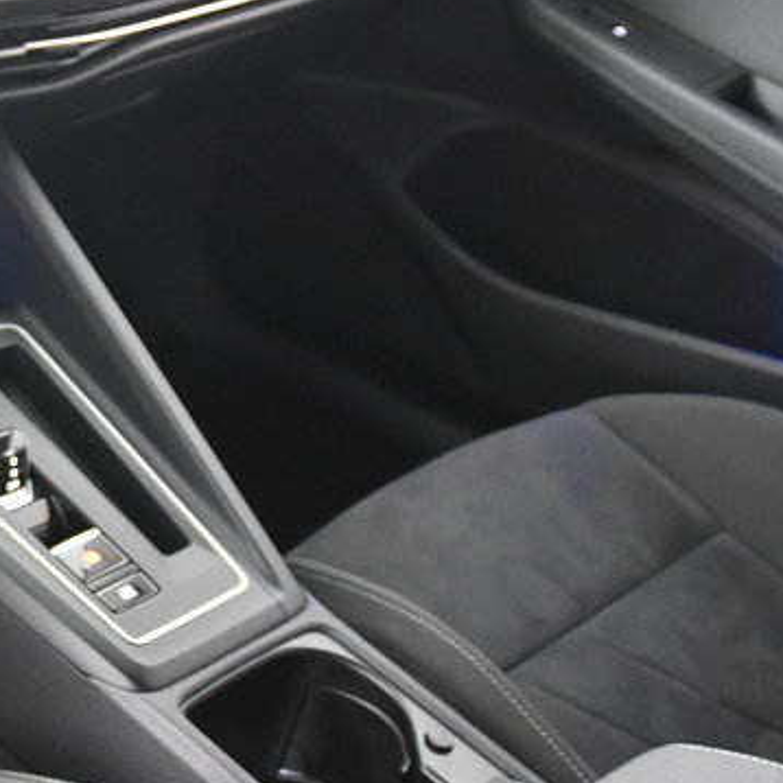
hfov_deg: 20.8
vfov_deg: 23.6
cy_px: 274
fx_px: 1868
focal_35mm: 73
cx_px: -332
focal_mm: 20
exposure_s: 1/30
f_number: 2.8
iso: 5000
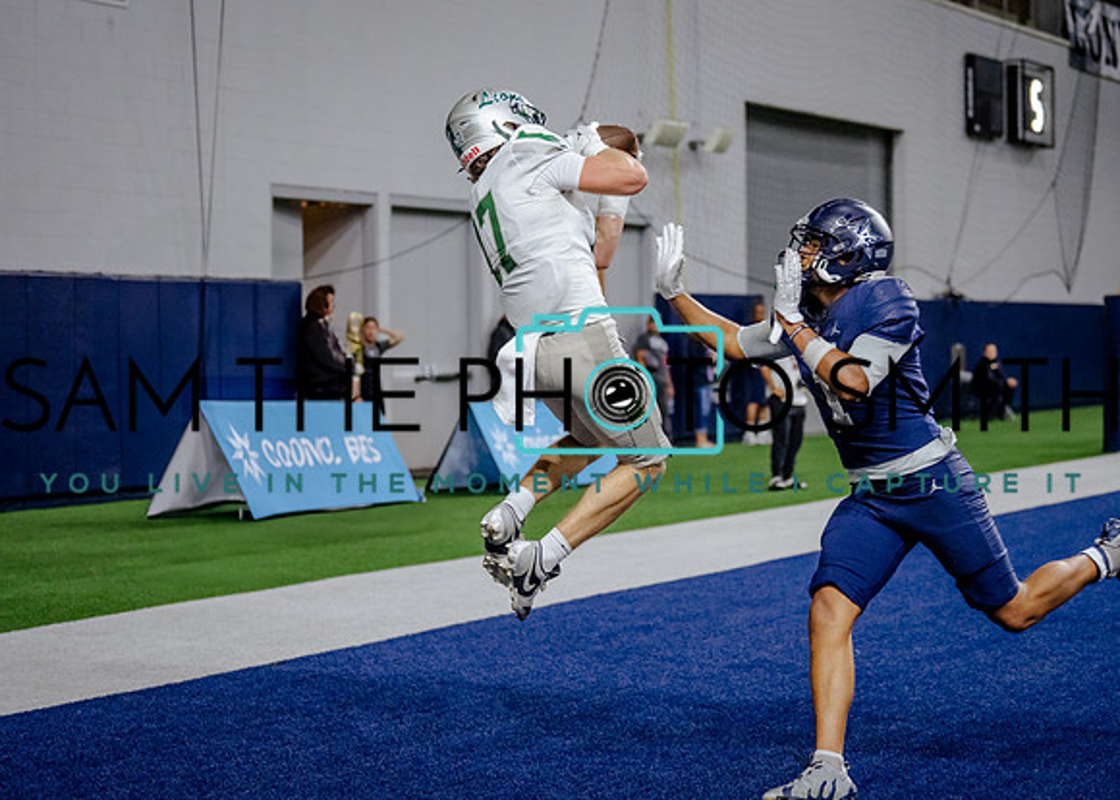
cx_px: 565
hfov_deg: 25.1
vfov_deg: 18.0
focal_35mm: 79
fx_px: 2520
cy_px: 369
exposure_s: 1/1250
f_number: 2.8
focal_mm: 70
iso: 3200
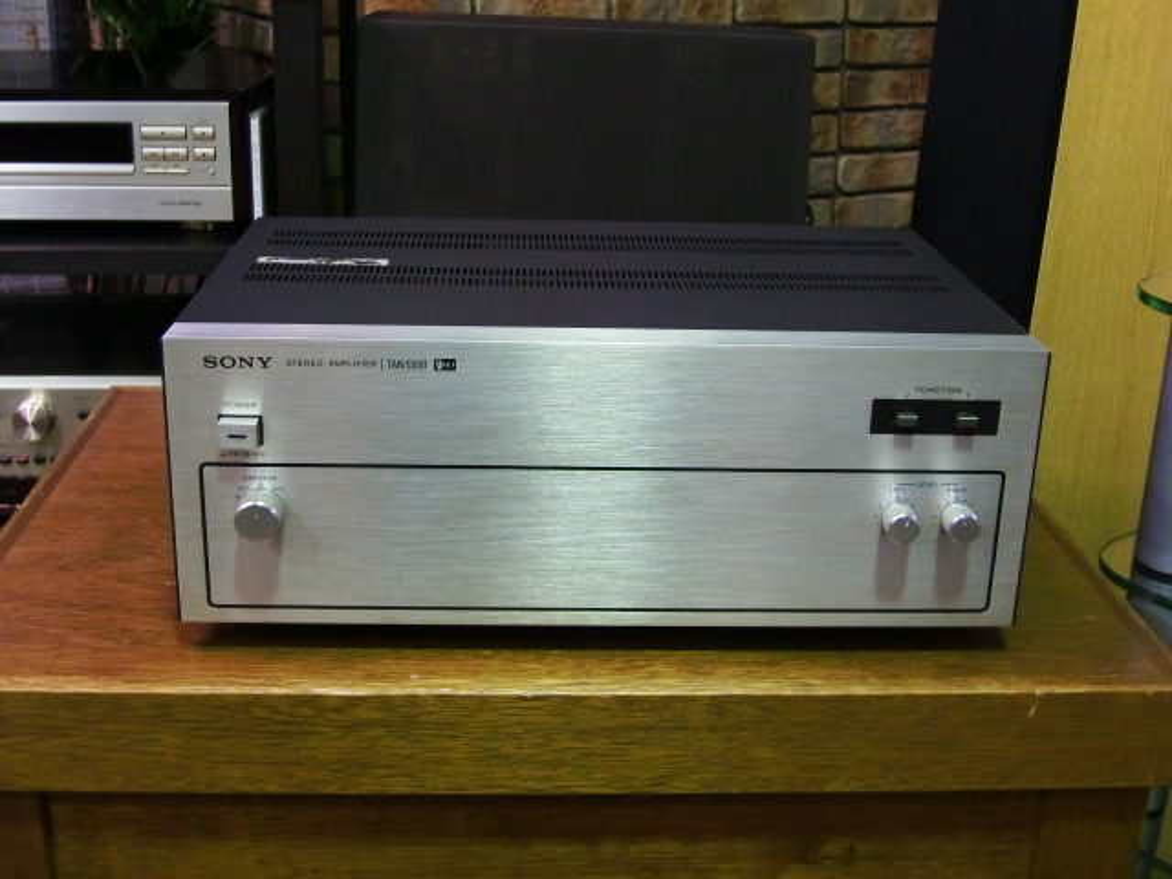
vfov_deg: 31.5
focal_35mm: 46
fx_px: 1557
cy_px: 440
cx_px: 586
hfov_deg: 41.2
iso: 400
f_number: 3.3
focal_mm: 8.2
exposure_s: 1/50
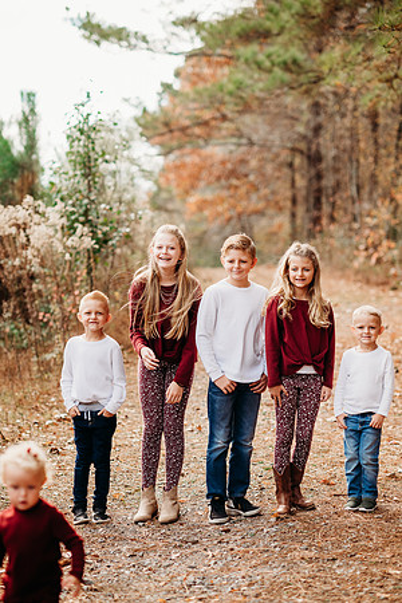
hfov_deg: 16.1
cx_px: 201
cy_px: 302
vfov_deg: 23.9
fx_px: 1424
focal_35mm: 85
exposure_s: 1/640
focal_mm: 85
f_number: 2.2
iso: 100
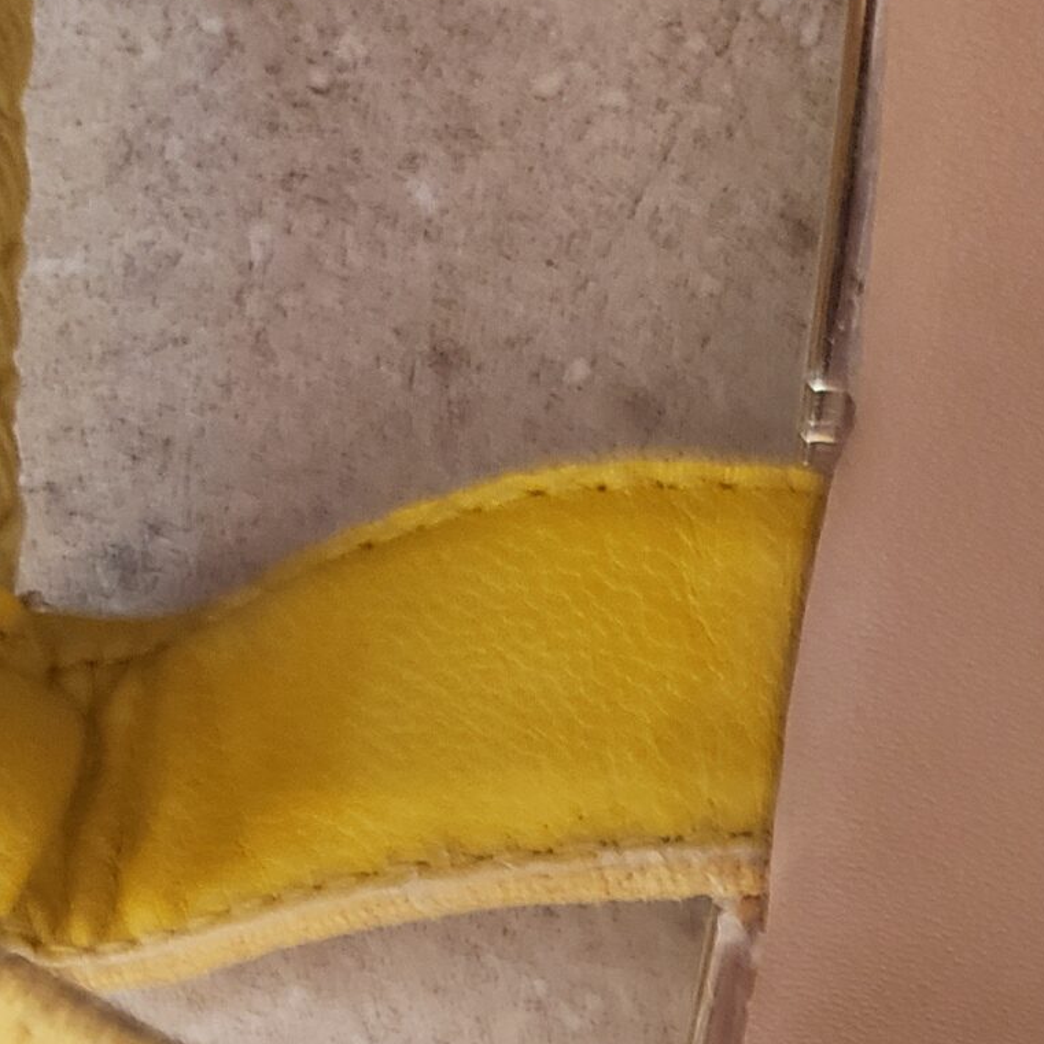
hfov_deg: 18.9
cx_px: 1239
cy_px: 1889
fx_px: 2969
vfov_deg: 16.6
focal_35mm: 87
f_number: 1.5
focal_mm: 4.3
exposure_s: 1/50
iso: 250
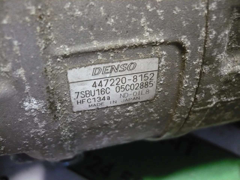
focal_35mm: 35
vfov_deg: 40.7
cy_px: 90
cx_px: 120
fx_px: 243
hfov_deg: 52.6
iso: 400
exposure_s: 1/8
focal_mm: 5.8
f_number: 2.8
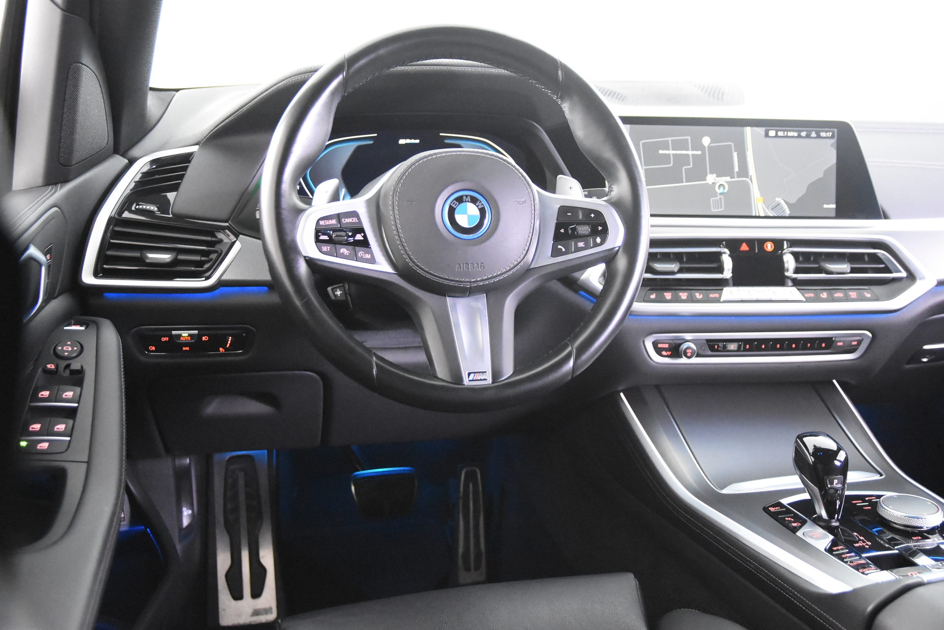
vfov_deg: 36.9
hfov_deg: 53.1
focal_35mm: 36
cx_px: 472
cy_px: 315
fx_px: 944
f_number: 3
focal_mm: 24
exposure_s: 1/40
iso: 9000
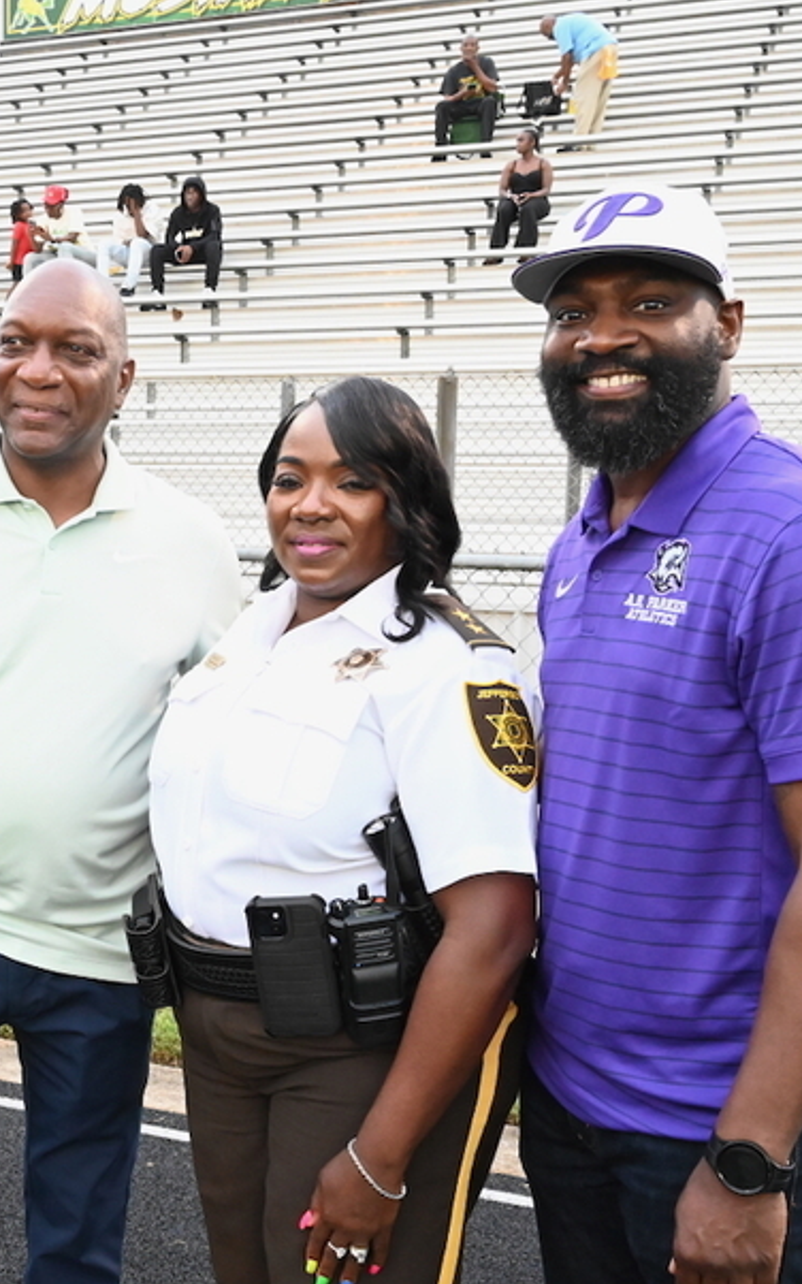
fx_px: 1819
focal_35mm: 52
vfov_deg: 38.9
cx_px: 28
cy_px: 678
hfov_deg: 23.9
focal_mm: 30
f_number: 10
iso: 8000
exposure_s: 1/100
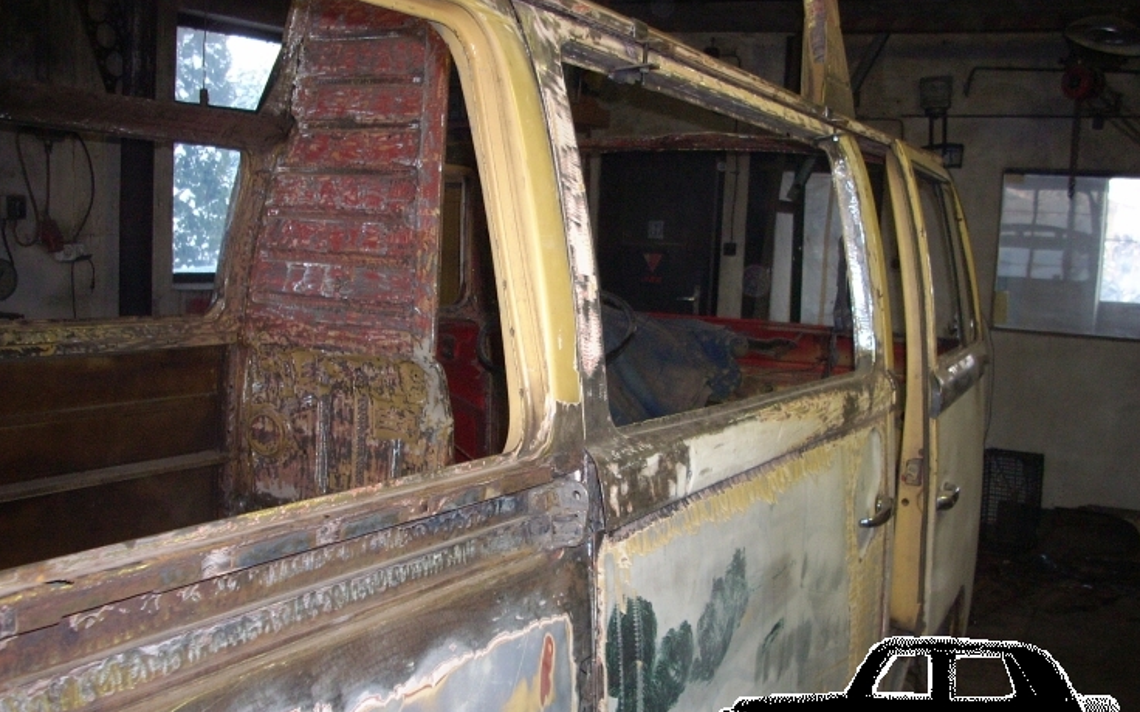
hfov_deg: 49.3
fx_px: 1243
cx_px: 568
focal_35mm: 40
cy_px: 392
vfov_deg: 32.0
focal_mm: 6.2
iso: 200
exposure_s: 1/60
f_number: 2.8
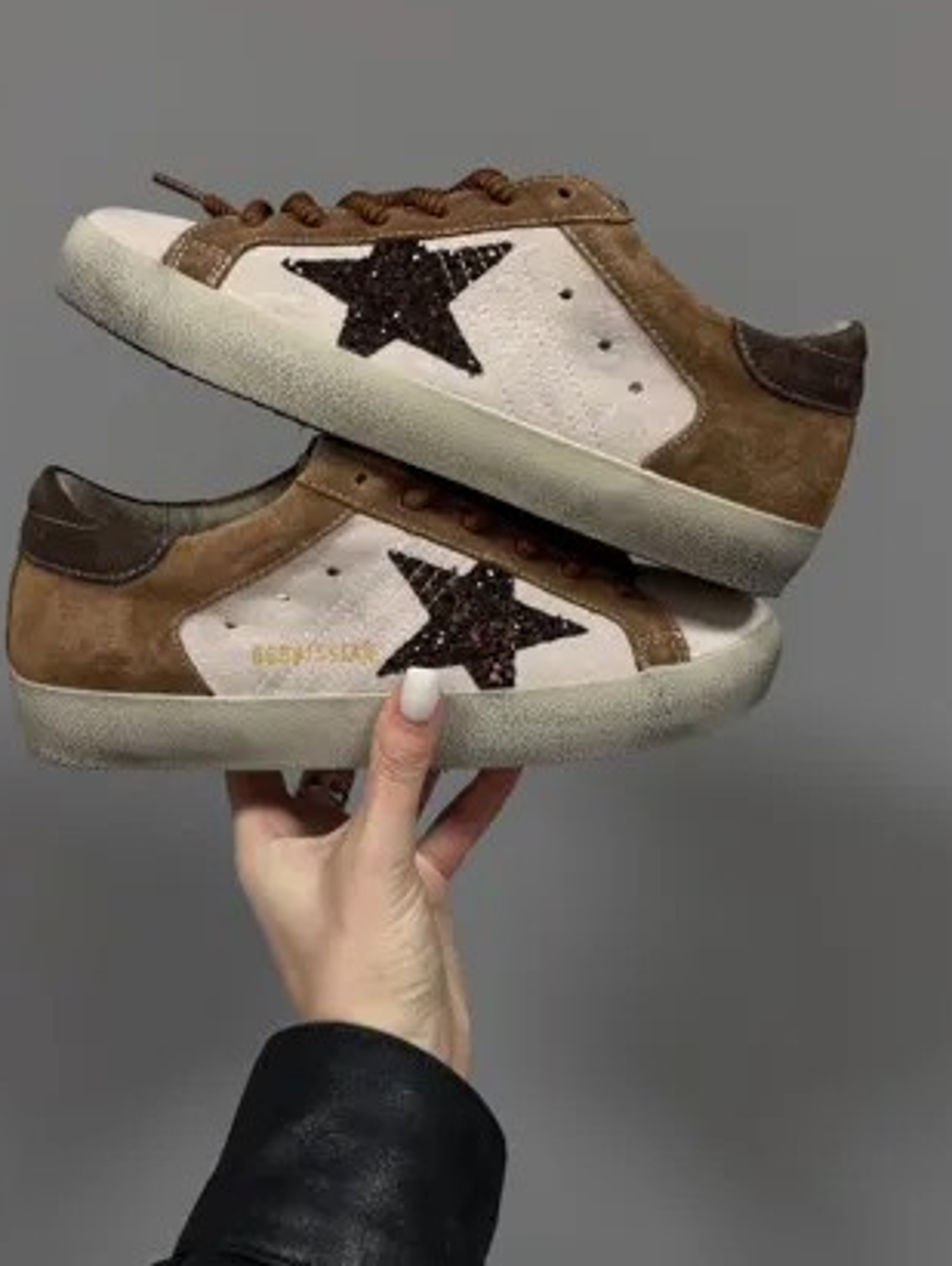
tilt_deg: -3.8
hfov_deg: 49.7
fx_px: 1025
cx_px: 416
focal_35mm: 28
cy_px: 551
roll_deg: +1.5
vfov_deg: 63.2
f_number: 1.78
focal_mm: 6.76
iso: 200
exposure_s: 1/88
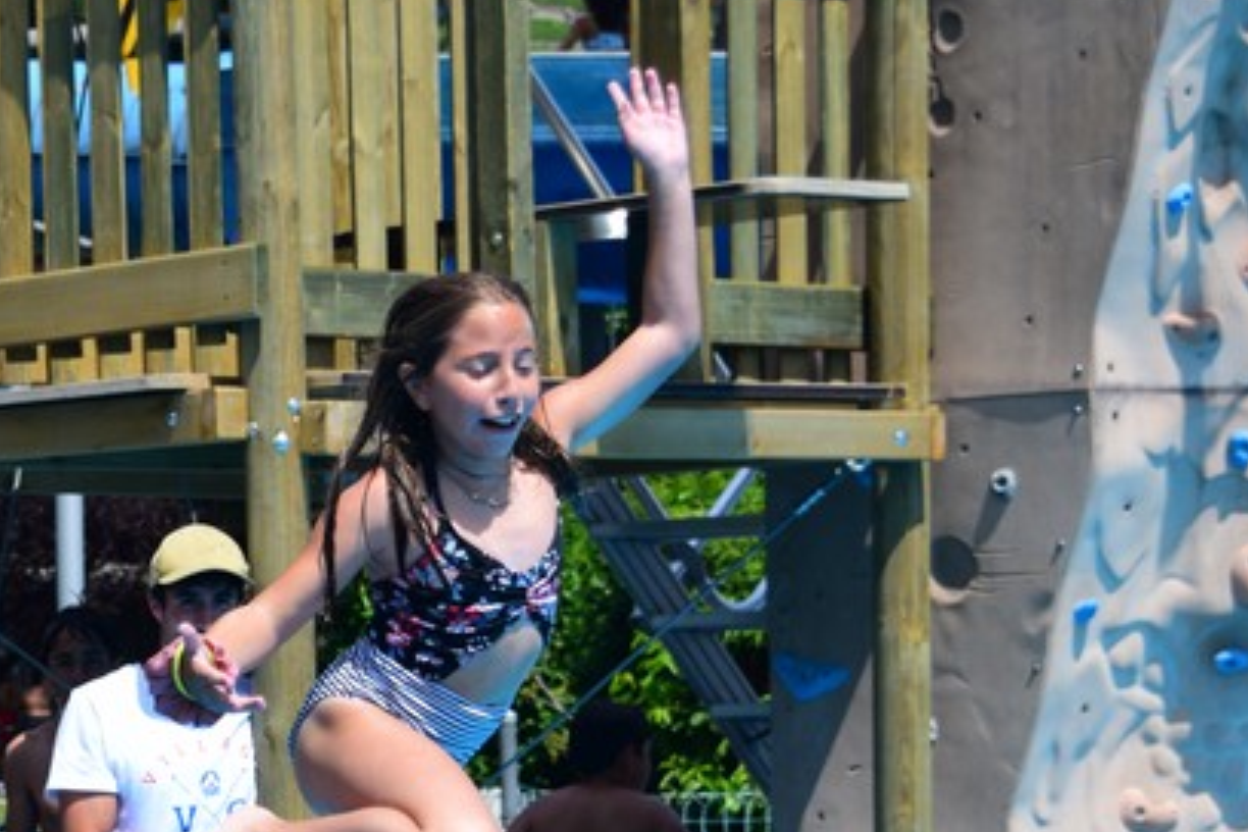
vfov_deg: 9.5
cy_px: 757
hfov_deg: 14.3
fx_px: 4957
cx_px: 263
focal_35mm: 143
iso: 200
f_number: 4.8
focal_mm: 38
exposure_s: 1/1600
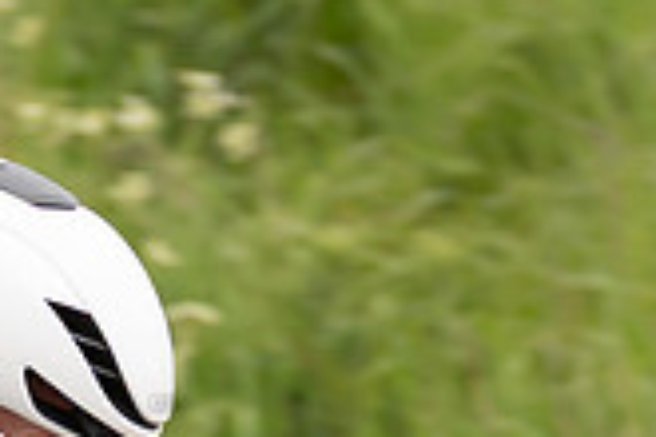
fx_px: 43019
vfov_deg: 0.6
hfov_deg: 0.9
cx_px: 204
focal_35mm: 2361
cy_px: 564
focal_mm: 200
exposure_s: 1/800
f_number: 4
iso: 200
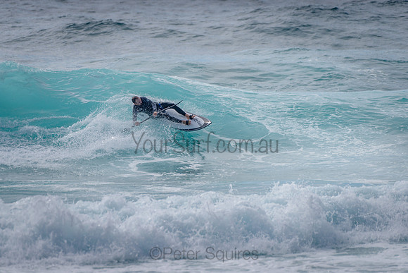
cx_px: 158
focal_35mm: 613
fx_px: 6950
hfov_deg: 3.4
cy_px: 108
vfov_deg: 2.2
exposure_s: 1/2000
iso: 100
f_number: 5.6
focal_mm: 500
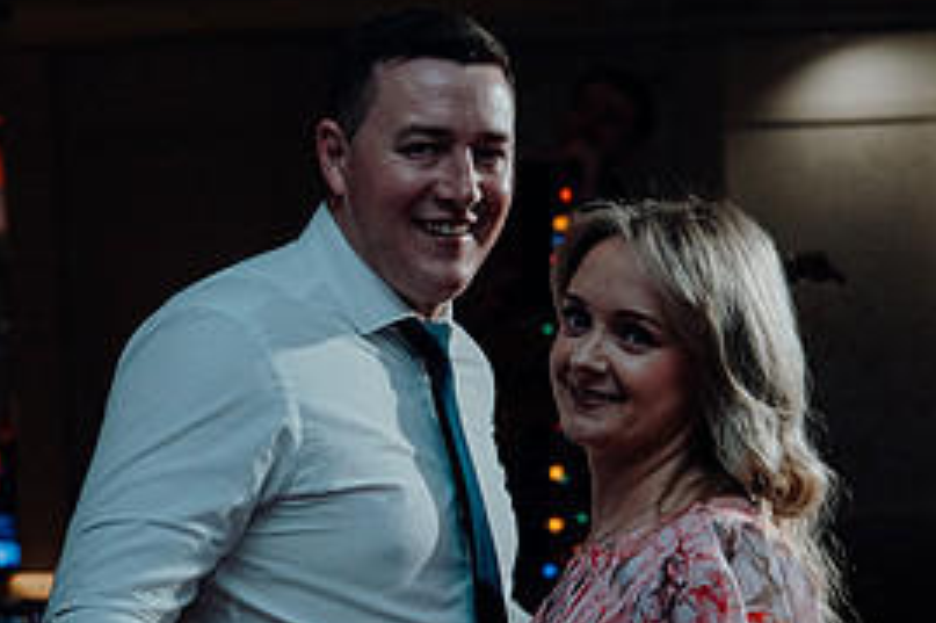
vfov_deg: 14.3
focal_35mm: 95
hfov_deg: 21.4
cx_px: 612
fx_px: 2468
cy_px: 534
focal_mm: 44
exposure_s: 1/160
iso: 2500
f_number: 3.5
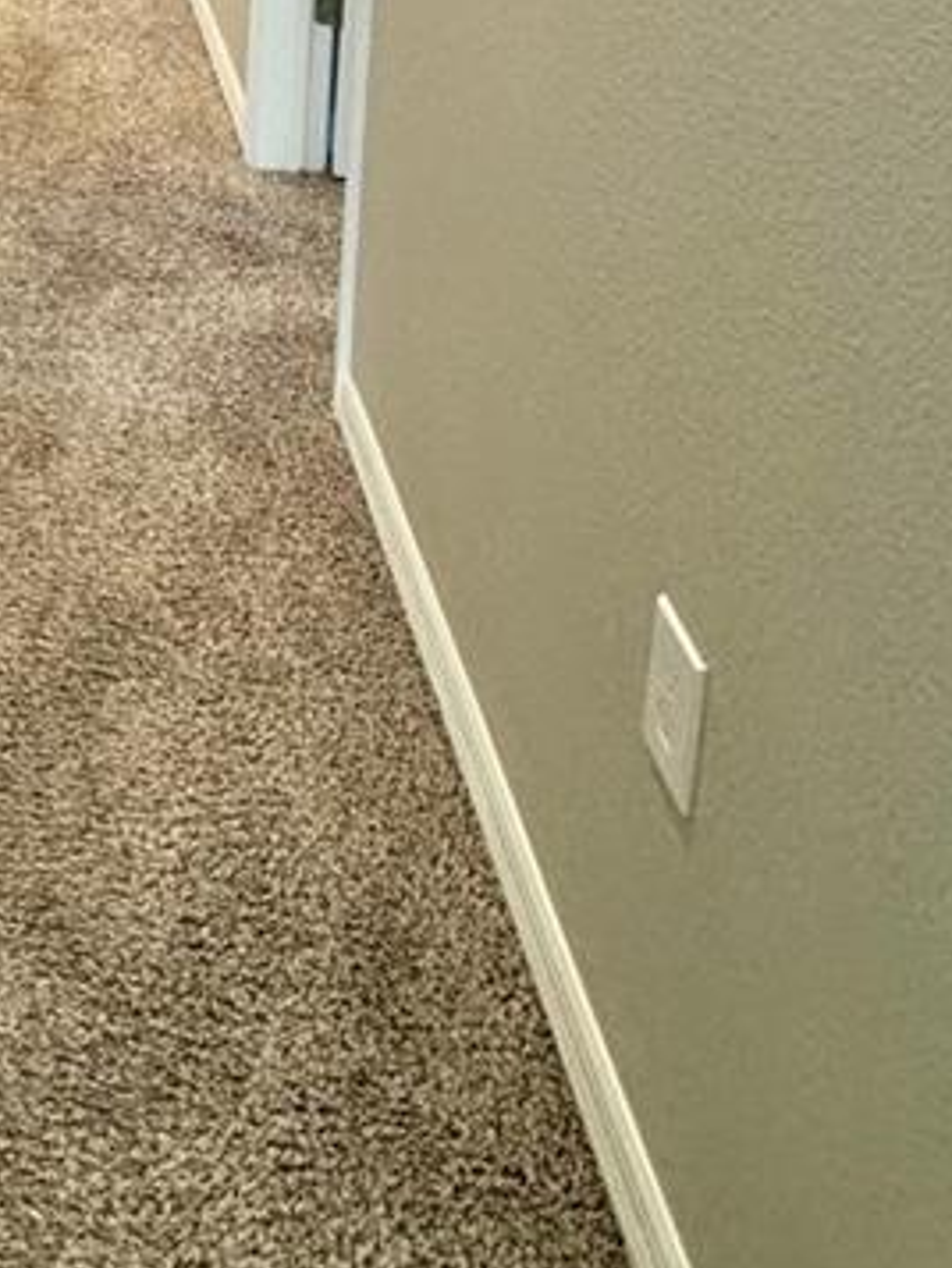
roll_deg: +0.6
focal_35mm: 47
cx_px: -110
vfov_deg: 33.7
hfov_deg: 28.0
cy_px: -206
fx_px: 1722
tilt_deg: -11.9
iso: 320
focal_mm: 2.22
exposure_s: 1/120
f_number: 2.2
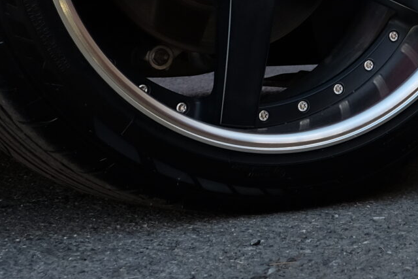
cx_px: 740
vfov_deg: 10.6
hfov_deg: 14.6
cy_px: -153
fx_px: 1440
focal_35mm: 124
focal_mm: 20.5
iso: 400
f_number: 5.6
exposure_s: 1/140
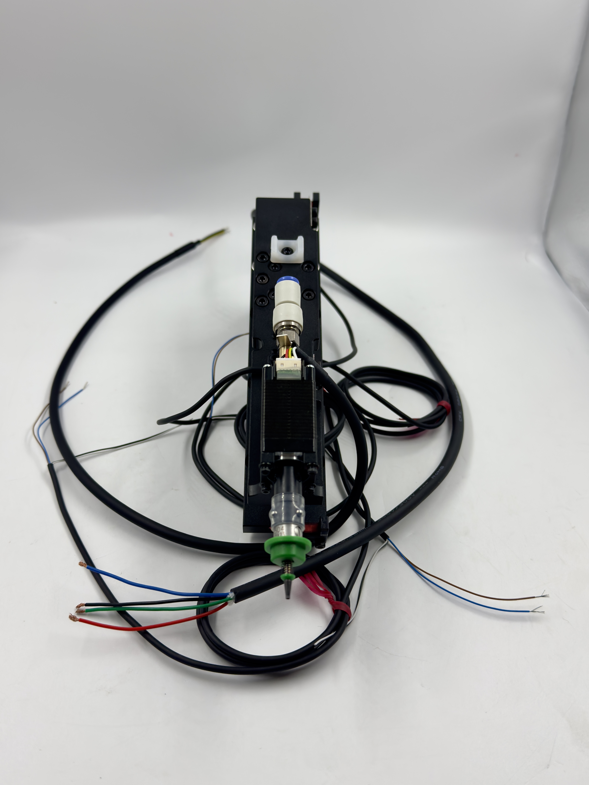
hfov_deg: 40.7
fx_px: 794
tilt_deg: -37.2
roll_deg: -2.4
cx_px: 294
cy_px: 392
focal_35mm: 35
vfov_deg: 52.6
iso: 100
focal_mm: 6.76
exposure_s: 1/1233
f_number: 1.78
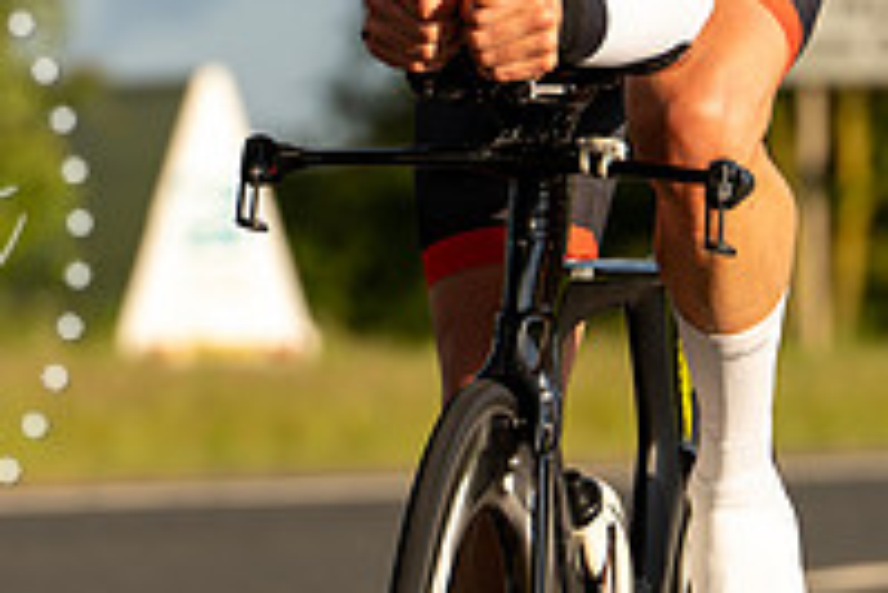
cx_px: 366
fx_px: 10441
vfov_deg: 3.3
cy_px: 2
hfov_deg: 4.9
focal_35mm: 423
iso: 125
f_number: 4
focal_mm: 145
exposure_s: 1/500
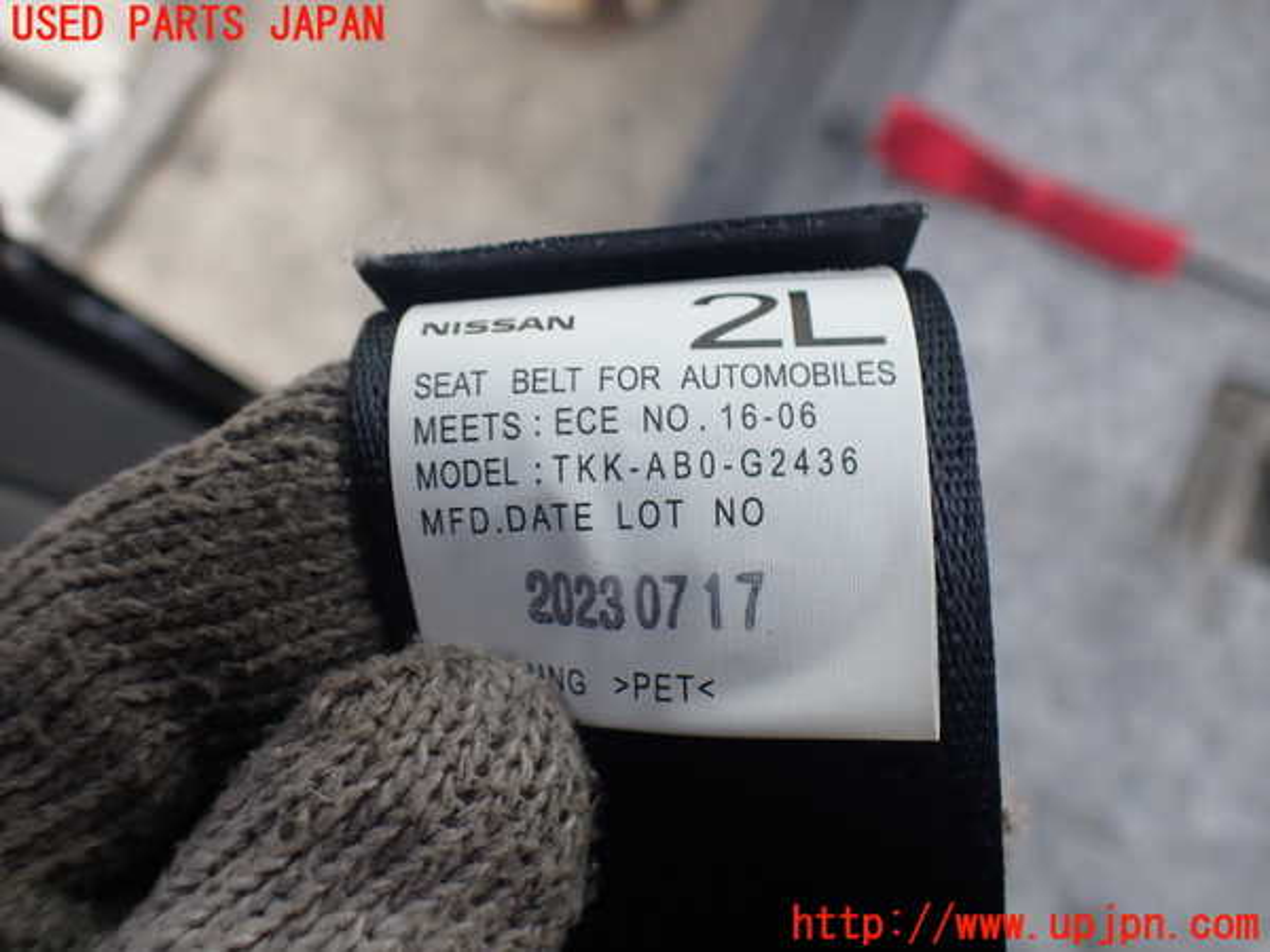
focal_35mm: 30
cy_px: 476
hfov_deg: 60.0
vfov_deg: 46.8
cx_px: 635
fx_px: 1101
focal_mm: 5.4
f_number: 2.3
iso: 100
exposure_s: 1/125
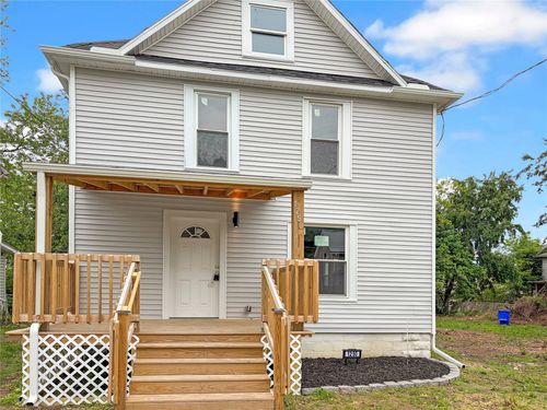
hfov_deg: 67.3
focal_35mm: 26
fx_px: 411
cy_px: 205
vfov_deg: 53.1
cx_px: 274
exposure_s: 1/1799
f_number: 1.6
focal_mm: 5.96
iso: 50
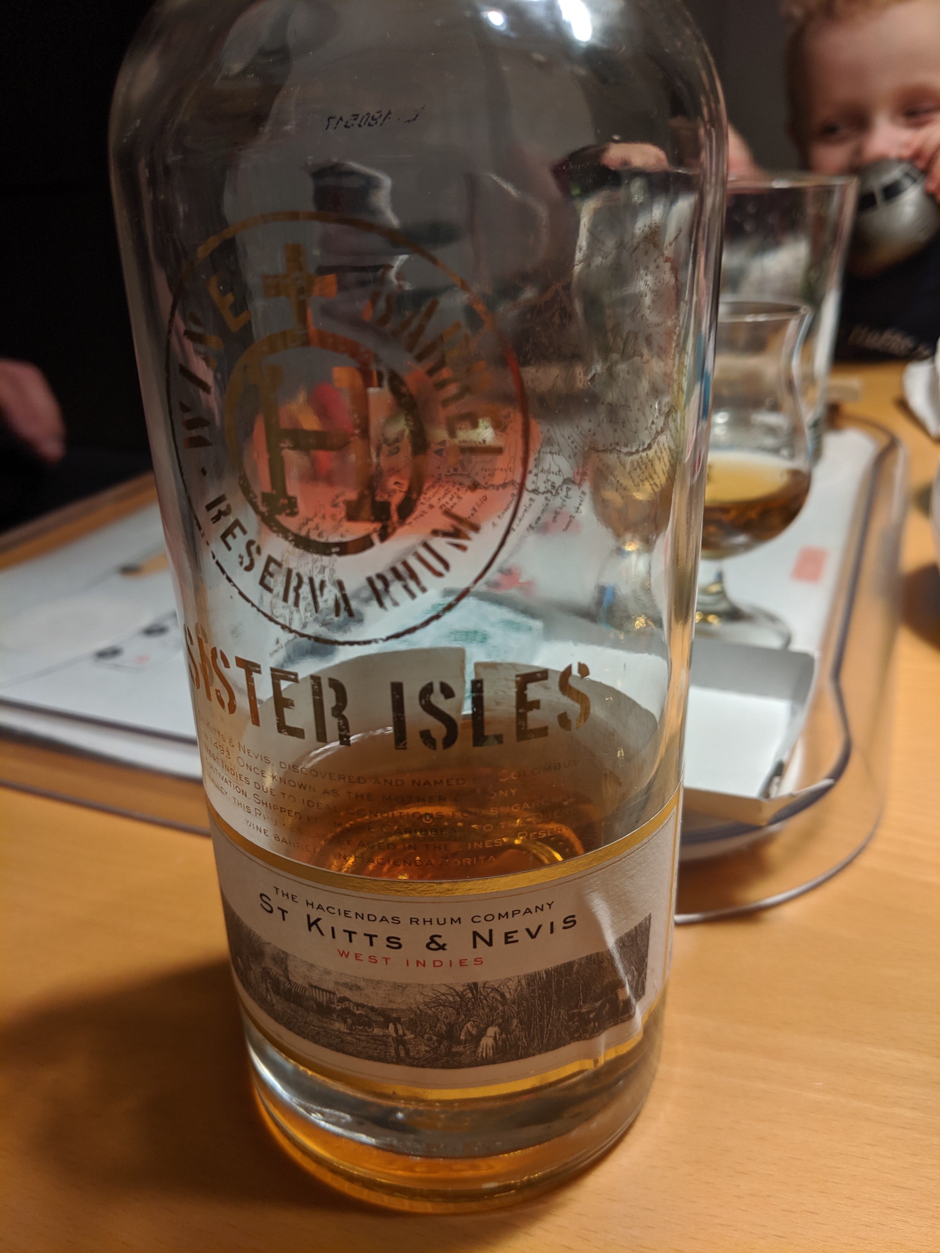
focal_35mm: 27
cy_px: 626
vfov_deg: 65.3
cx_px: 470
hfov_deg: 51.4
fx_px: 978
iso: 95
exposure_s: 1/33.3
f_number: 1.8
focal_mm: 4.44
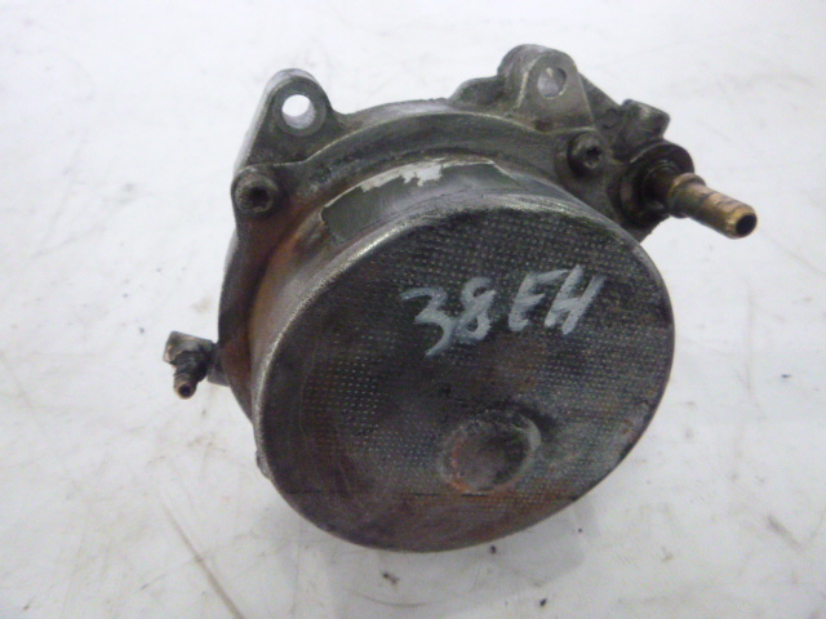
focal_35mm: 25
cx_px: 413
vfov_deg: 54.9
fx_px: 597
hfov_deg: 69.4
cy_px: 310
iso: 800
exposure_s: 1/30
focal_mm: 4.5
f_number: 3.9
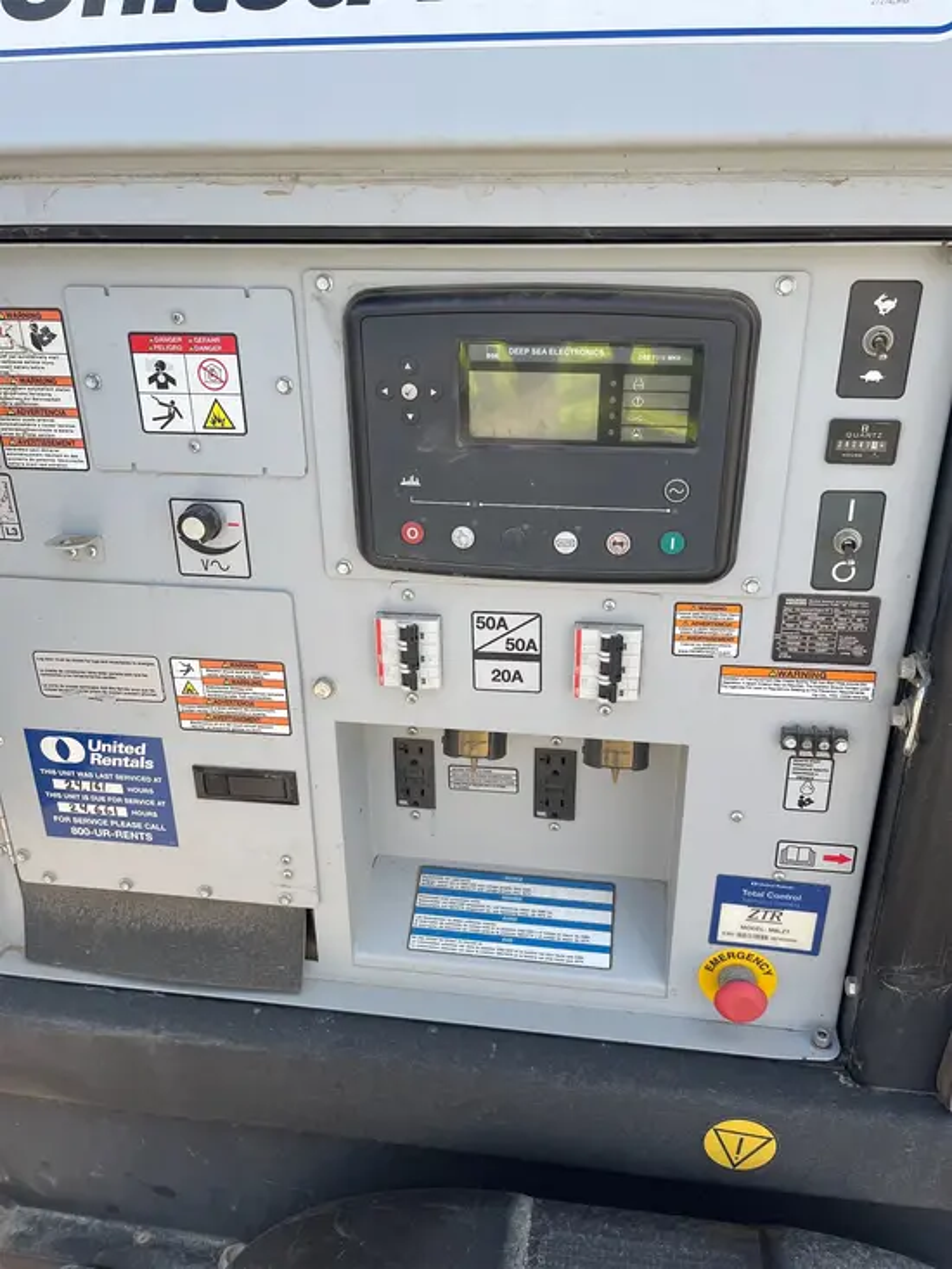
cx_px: 476
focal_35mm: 26
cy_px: 634
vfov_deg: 67.3
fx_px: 953
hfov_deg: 53.1
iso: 50
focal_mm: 5.1
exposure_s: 1/1000
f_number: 1.6
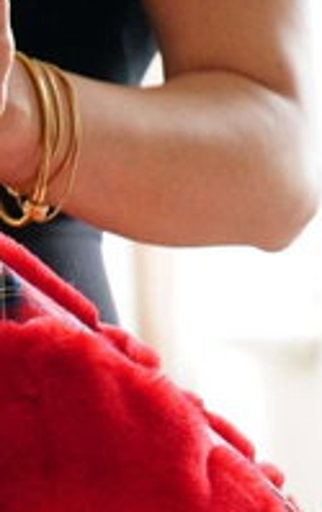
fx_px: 3358
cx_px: -140
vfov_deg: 8.5
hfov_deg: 5.4
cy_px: 867
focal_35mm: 240
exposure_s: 1/100
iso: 16000
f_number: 4
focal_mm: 67
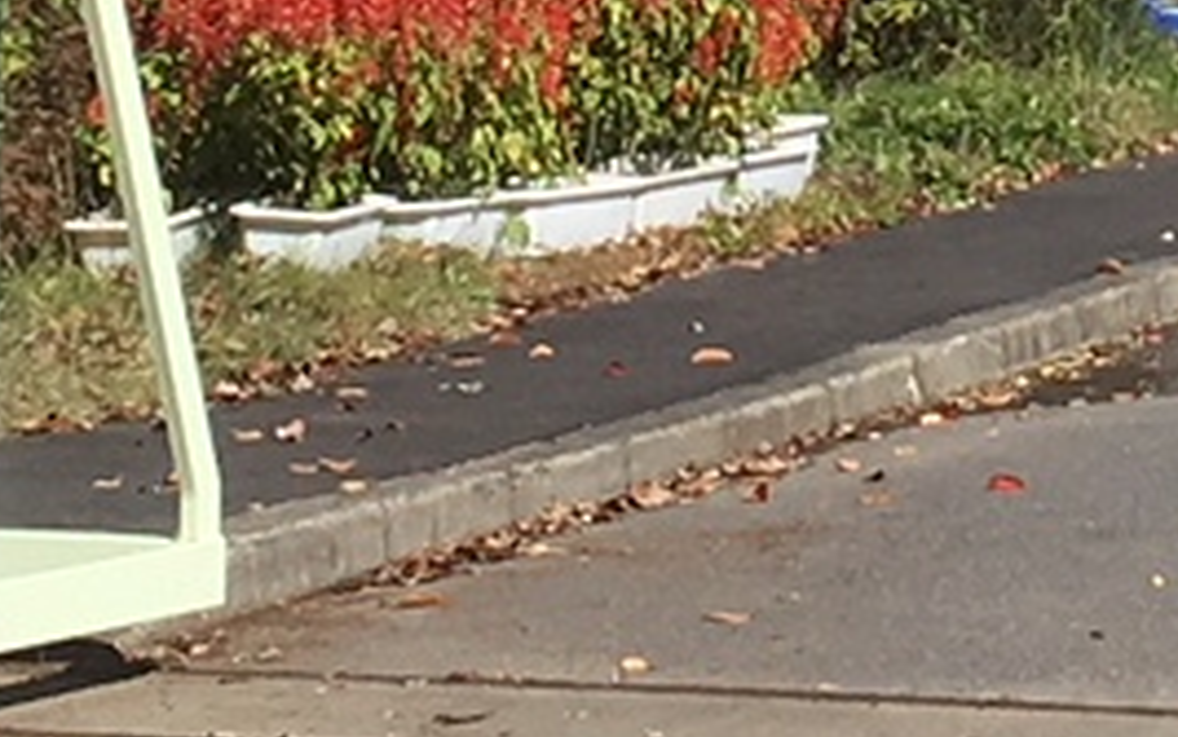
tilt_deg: +6.9
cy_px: -1346
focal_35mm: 232
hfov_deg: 8.9
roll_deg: -0.7
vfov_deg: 5.4
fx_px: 7450
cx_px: 1482
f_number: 2.2
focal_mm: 4.15
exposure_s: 1/1748
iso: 25
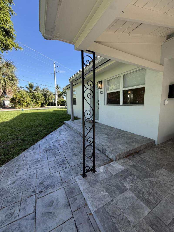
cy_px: 116
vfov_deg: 102.1
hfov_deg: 85.7
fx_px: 94
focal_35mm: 14
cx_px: 87
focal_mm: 2.22
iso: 64
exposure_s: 1/502
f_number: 2.2
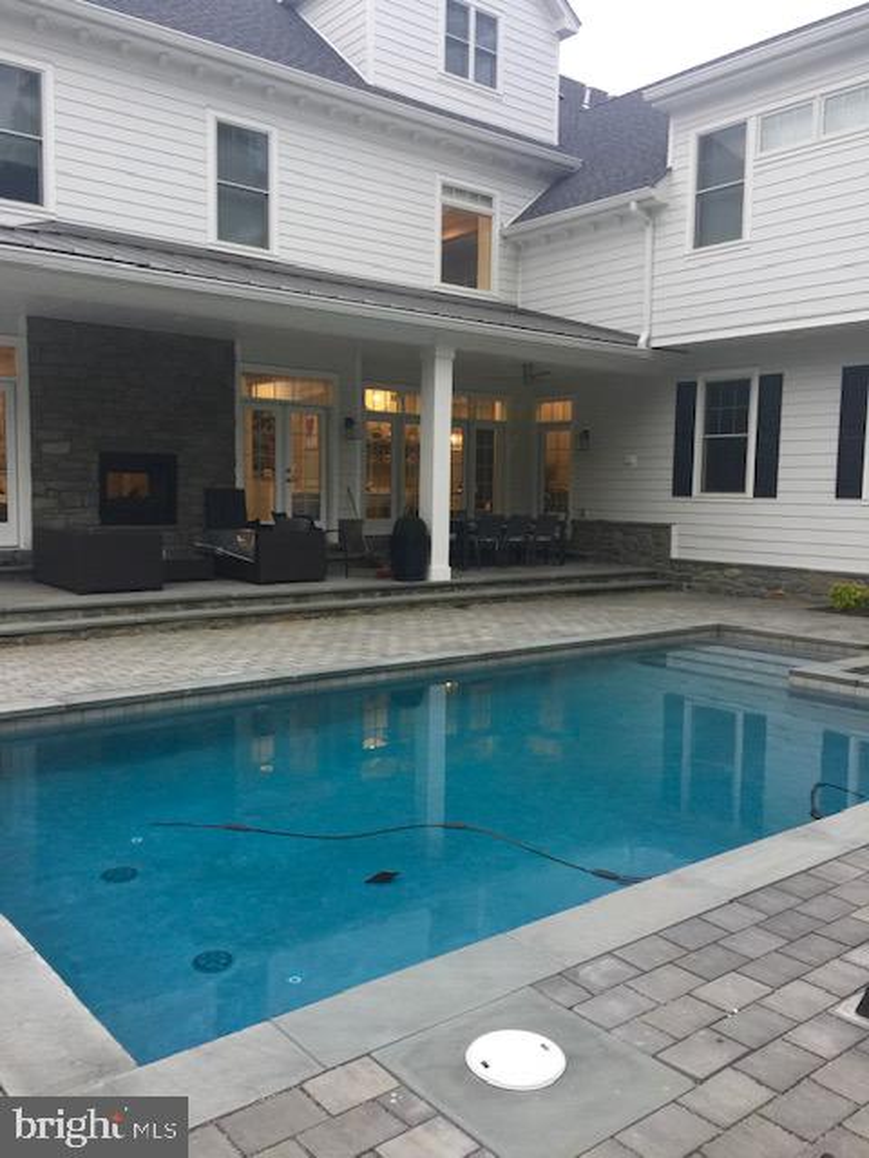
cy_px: 579
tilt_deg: -4.5
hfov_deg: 48.2
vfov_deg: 61.7
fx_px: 971
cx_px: 434
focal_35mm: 29
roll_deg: -1.0
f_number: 2.2
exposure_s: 1/30
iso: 40
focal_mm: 4.15
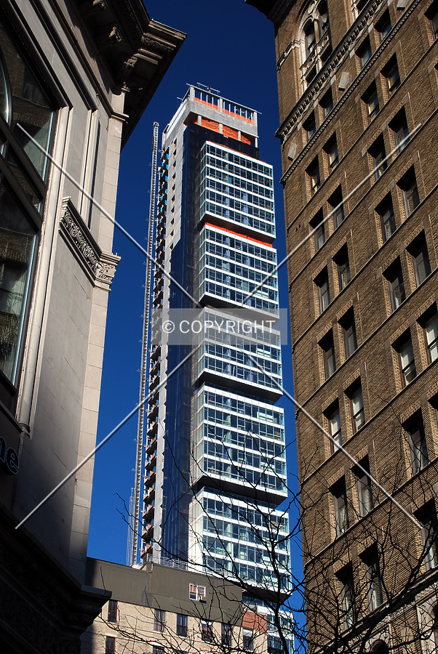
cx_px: 219
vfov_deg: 33.4
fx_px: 1092
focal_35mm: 60
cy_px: 327
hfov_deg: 22.7
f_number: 7.1
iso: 100
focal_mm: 40
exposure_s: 1/200
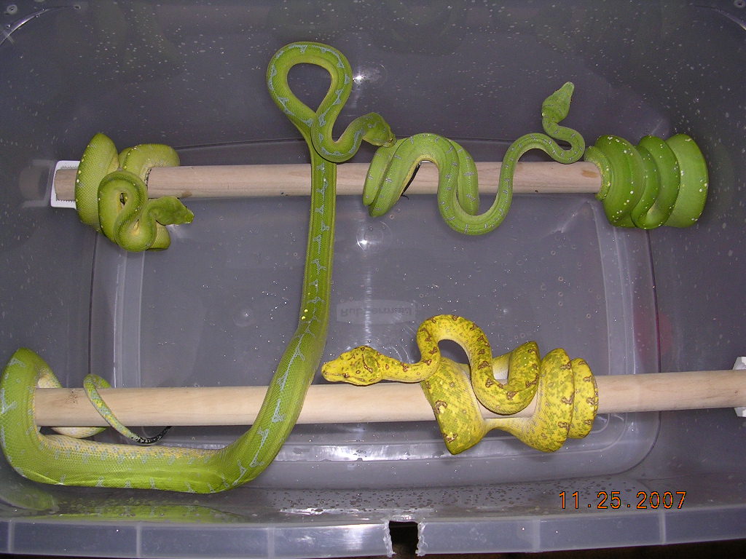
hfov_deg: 49.0
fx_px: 819
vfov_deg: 37.7
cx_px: 373
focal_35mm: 38
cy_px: 280
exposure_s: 1/60.1
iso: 50
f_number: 2.8
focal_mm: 5.8
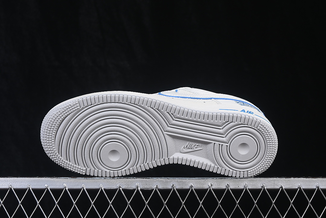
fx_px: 679
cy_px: 109
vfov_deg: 18.2
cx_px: 163
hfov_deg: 27.0
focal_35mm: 75
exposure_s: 1/80
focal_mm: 50
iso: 160
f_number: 8
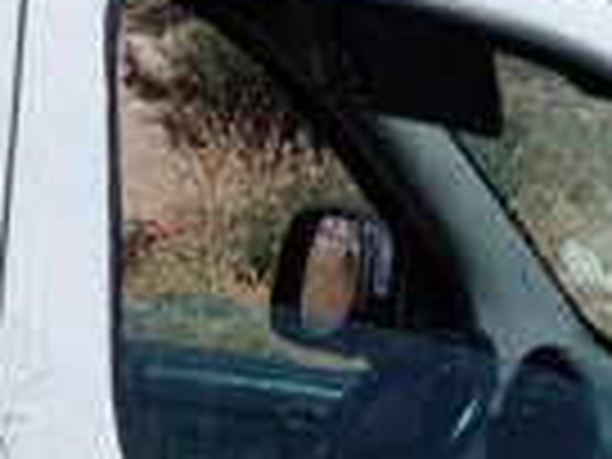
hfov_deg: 10.7
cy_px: 724
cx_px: -162
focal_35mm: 181
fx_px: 3200
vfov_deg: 8.0
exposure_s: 1/1938
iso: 101
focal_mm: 5.25
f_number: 1.75
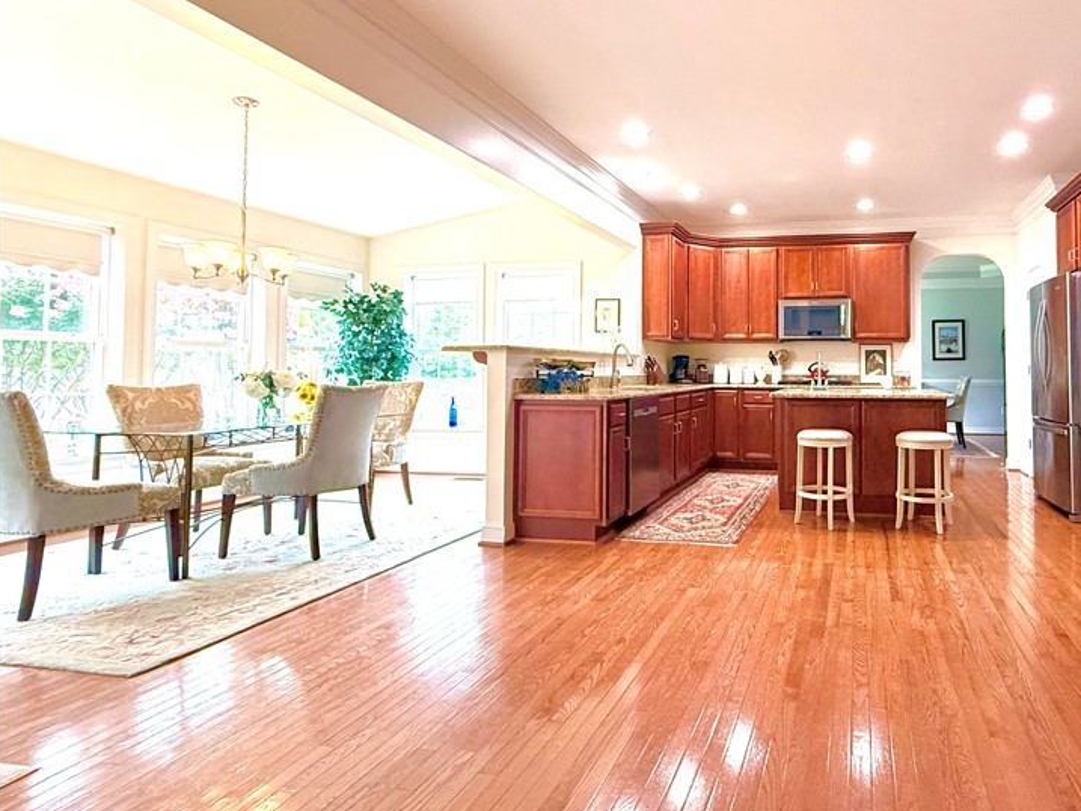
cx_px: 767
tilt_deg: +3.1
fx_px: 625
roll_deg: -0.3
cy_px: 350
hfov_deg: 77.5
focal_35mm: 20
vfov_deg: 65.7
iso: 400
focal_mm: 2.22
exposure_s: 1/84
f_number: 2.2
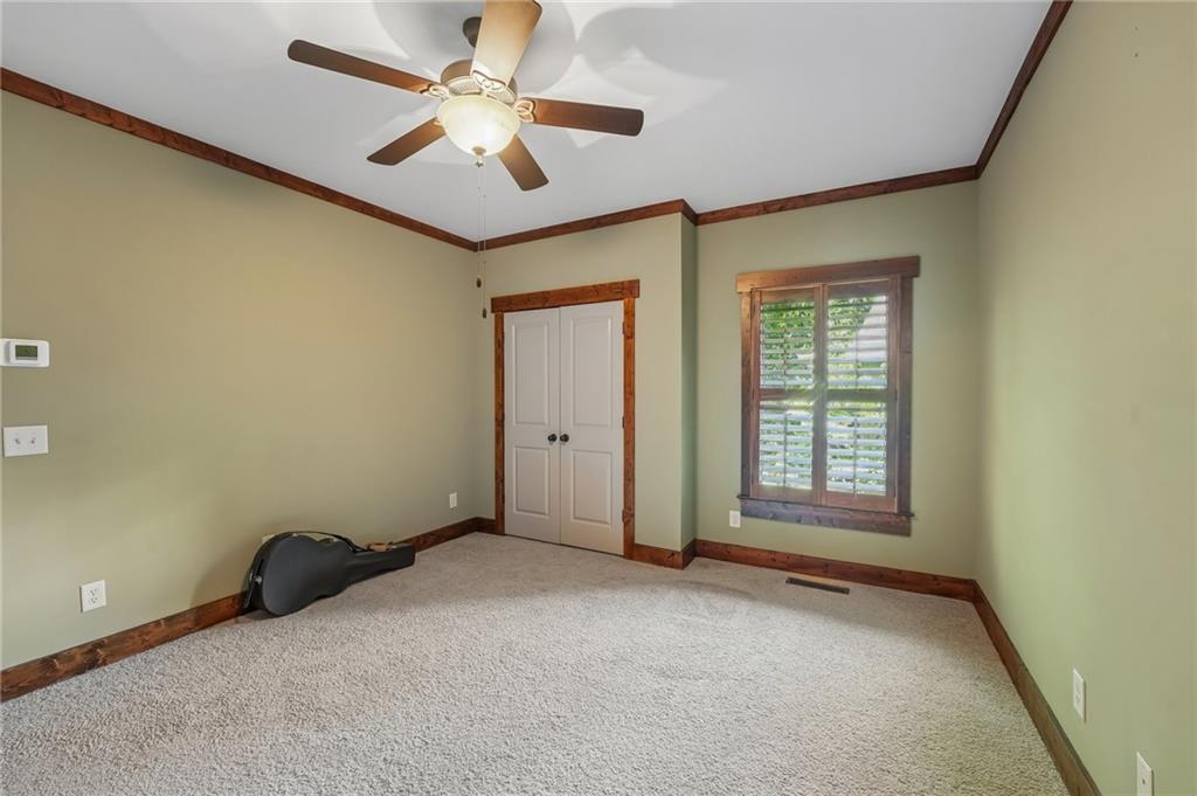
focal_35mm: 14
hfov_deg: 104.3
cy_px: 398
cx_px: 598
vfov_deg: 81.1
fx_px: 465
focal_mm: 14
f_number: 8
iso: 320
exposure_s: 1/1.67
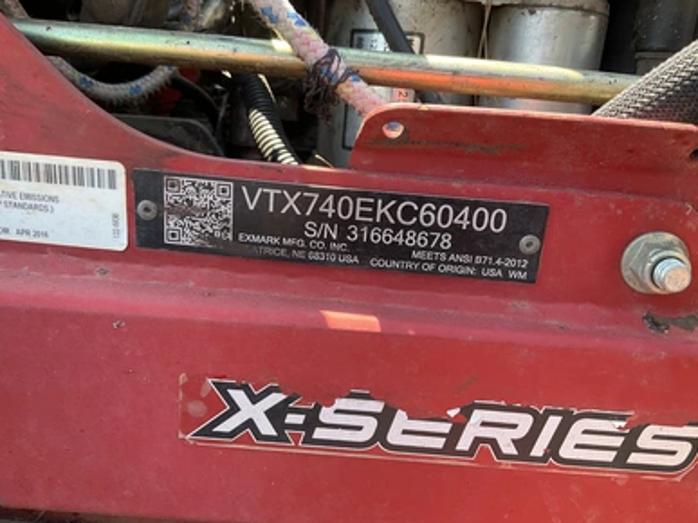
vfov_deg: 46.8
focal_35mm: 30
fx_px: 605
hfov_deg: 60.0
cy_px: 260
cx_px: 352
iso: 32
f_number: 1.8
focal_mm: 3
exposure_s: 1/124
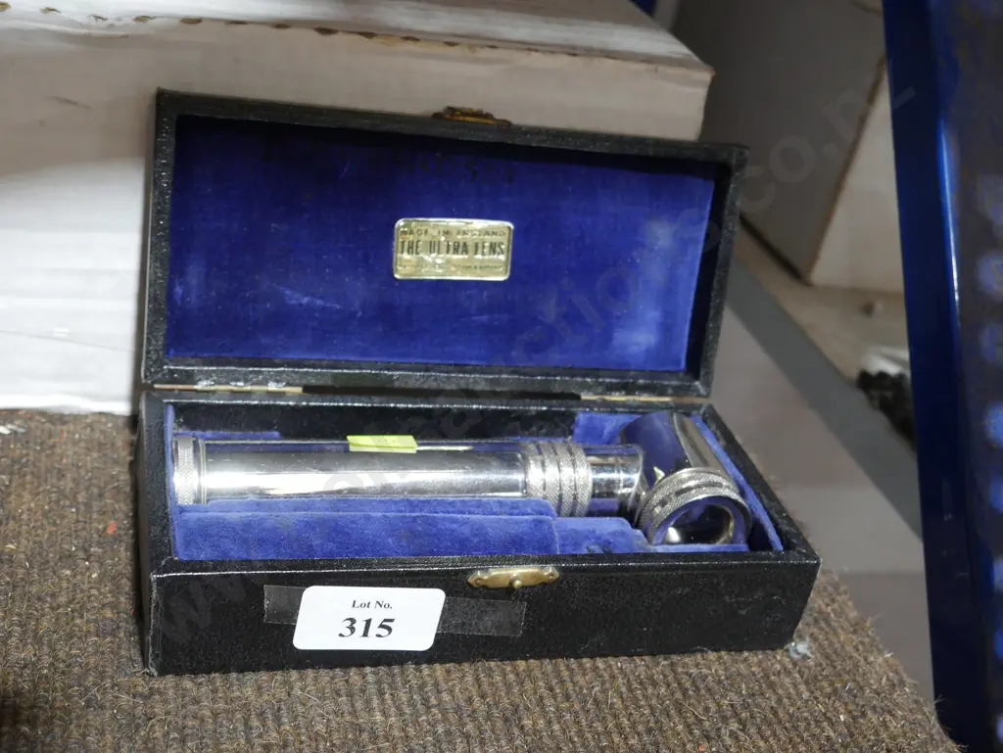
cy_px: 376
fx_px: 1333
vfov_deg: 31.5
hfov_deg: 41.2
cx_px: 502
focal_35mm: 46
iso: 1250
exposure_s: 1/60
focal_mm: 23
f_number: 5.1
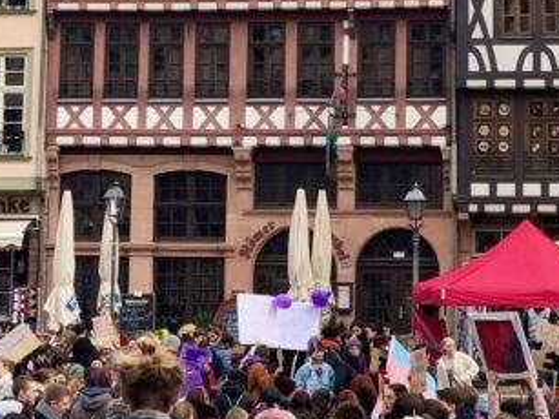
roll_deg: +0.1
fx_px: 2518
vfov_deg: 9.4
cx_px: 315
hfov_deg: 12.7
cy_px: -24
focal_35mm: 156
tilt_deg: +8.7
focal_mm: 6
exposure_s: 1/585
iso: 16
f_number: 2.4
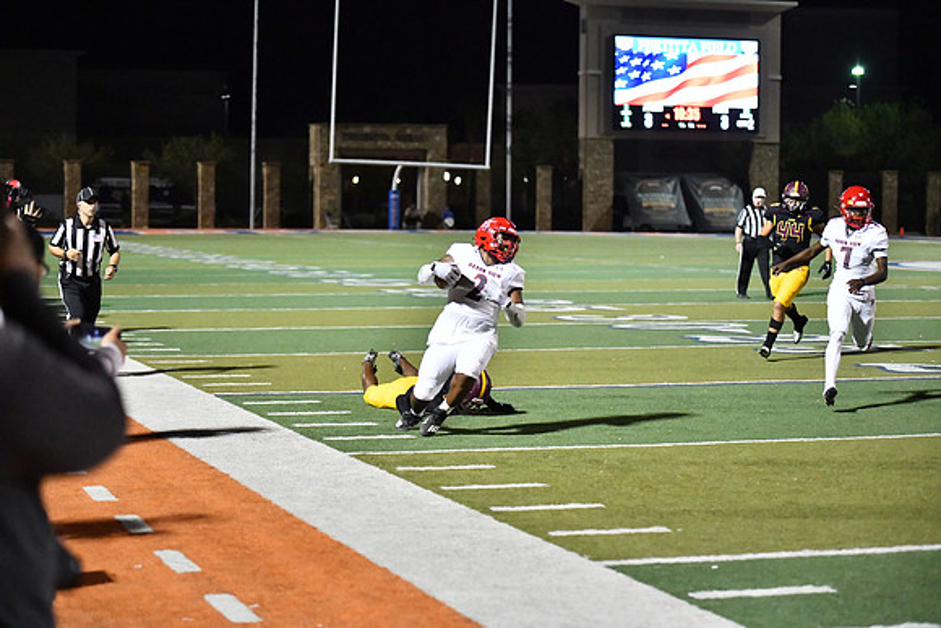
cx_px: 470
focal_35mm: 90
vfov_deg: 15.2
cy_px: 314
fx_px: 2353
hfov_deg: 22.6
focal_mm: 90
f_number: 2.8
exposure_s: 1/3200
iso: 14400
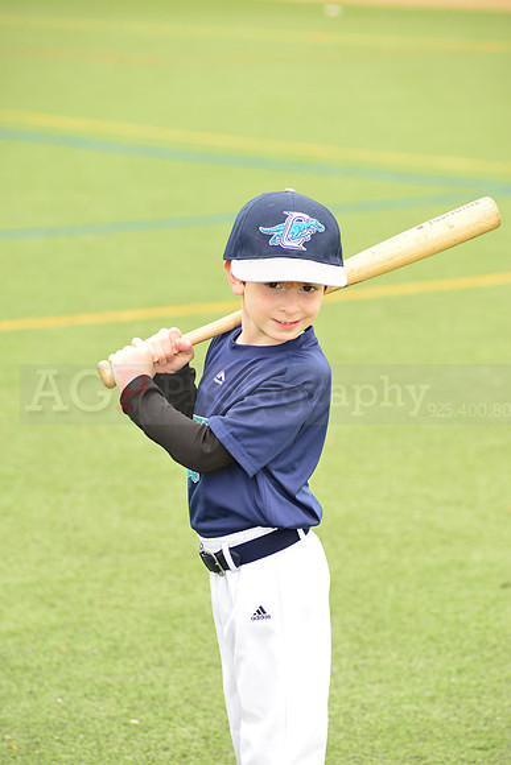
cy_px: 382
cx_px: 256
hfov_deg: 8.1
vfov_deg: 12.1
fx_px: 3617
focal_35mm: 170
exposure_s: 1/200
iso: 250
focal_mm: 170
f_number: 8
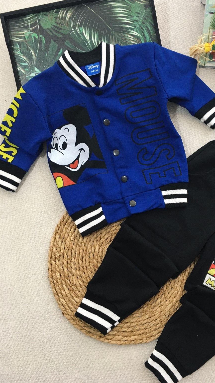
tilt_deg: -79.7
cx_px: 145
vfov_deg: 59.5
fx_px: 334
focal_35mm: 33
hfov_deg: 35.3
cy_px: 187
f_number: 2.2
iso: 100
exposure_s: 1/33
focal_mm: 4.15
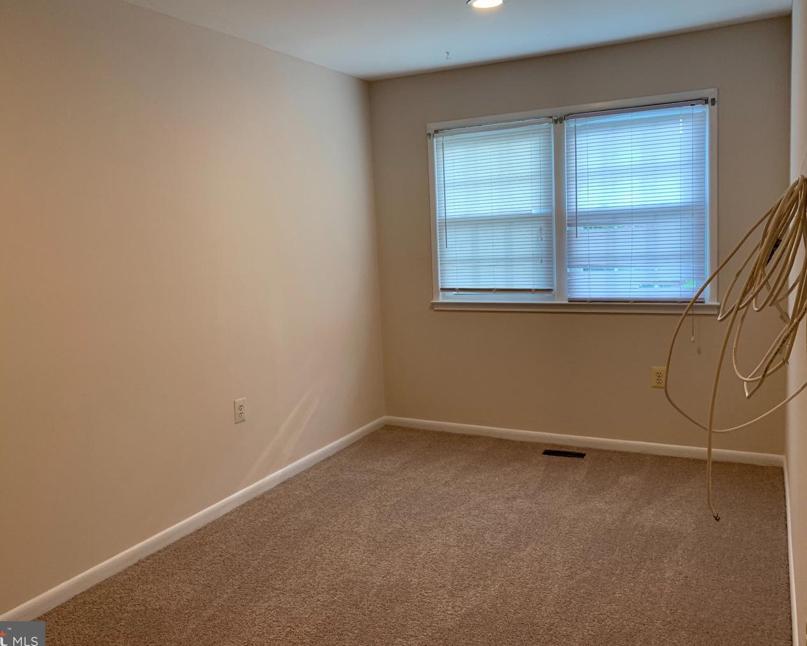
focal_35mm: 29
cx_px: 394
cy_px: 312
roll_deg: +2.0
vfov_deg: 50.0
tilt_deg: -6.4
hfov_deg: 60.4
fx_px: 693
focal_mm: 4.25
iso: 100
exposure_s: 1/120
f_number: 1.8
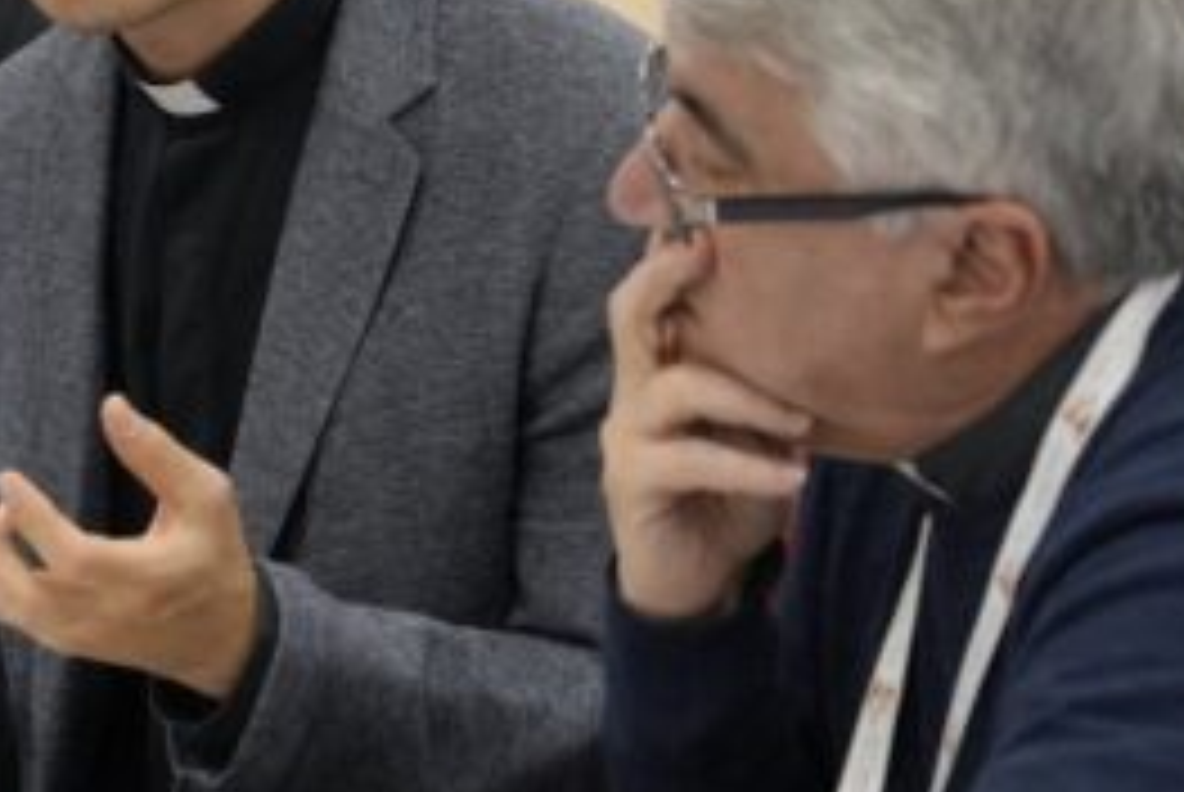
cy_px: 128
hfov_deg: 11.2
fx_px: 5959
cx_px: -101
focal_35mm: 181
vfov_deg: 7.6
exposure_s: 1/160
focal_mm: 70
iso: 2500
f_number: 4
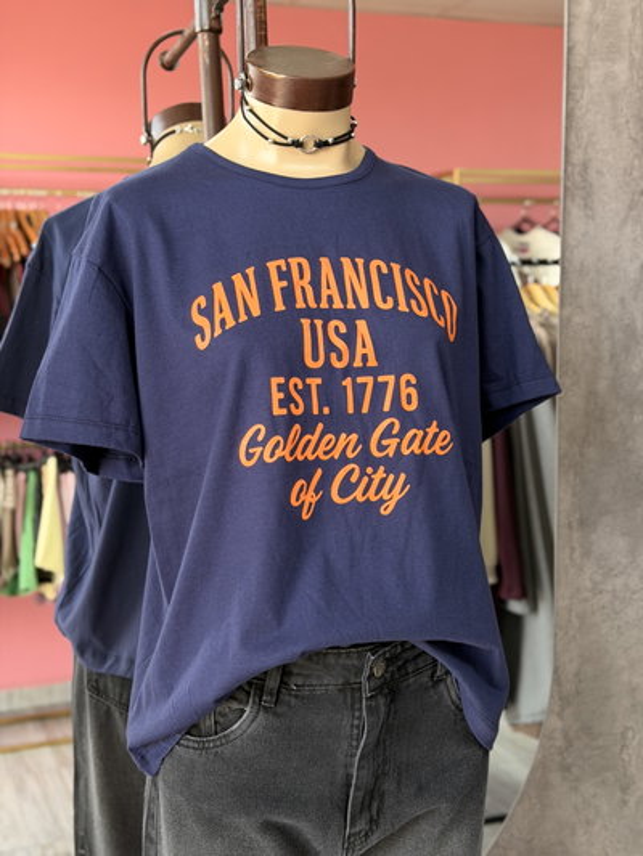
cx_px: 322
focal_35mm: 48
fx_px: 1188
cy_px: 428
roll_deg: +0.9
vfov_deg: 39.6
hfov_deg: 30.3
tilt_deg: -6.7
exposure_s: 1/106
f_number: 1.78
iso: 100
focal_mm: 6.76
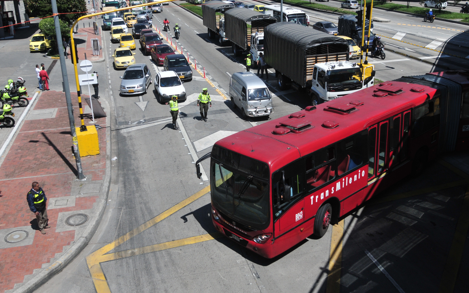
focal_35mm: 34
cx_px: 222
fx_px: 435
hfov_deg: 56.7
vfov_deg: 37.2
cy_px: 126
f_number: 3.5
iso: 500
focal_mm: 20
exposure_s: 1/8000
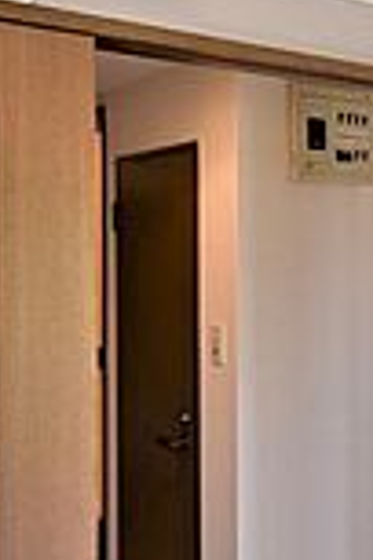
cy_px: 209
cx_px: 373
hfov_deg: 27.1
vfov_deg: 41.6
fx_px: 730
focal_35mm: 47
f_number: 5
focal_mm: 10
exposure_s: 1/100
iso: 400
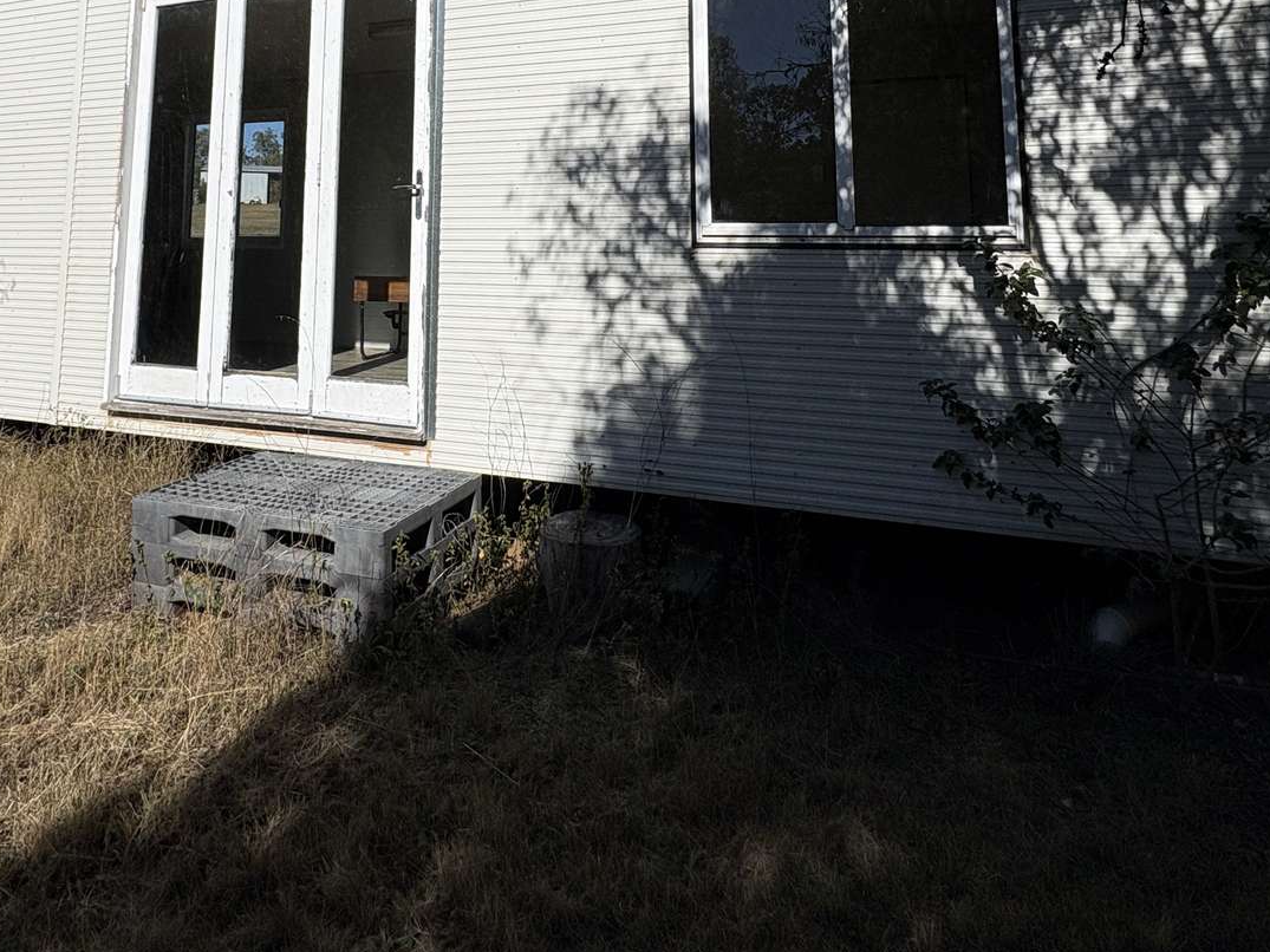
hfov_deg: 68.9
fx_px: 917
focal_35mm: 25
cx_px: 529
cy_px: 144
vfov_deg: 50.3
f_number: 2.2
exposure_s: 1/5263
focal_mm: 2.22
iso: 50
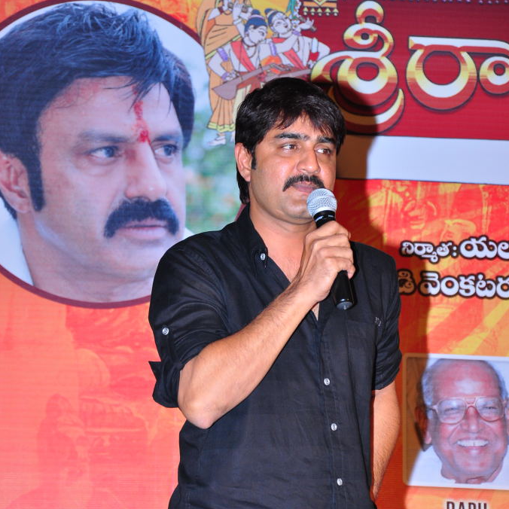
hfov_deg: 8.6
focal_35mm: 203
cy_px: 311
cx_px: 254
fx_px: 3371
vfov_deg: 8.6
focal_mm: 105
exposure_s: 1/160
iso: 500
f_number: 5.6
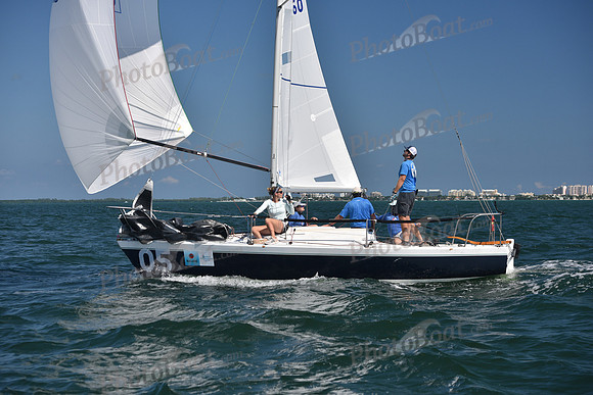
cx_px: 296
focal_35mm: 70
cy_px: 198
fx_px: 1153
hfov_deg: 28.8
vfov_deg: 19.5
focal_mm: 70
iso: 250
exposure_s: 1/1250
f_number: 5
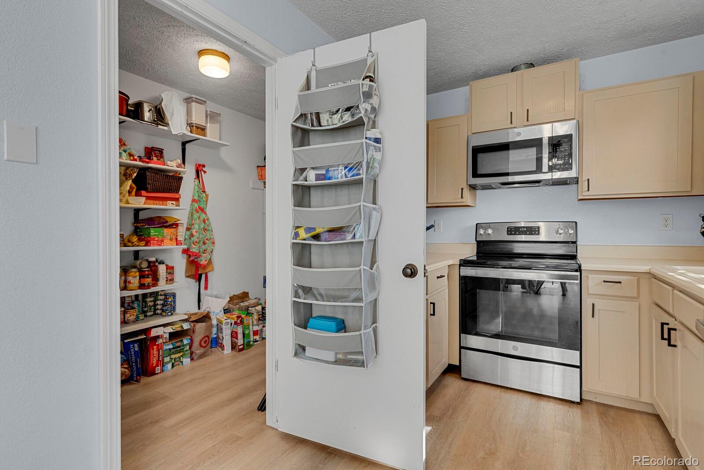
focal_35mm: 17
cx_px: 352
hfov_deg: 93.3
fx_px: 333
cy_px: 235
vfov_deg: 70.5
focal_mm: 17
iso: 5600
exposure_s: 1/20
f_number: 8
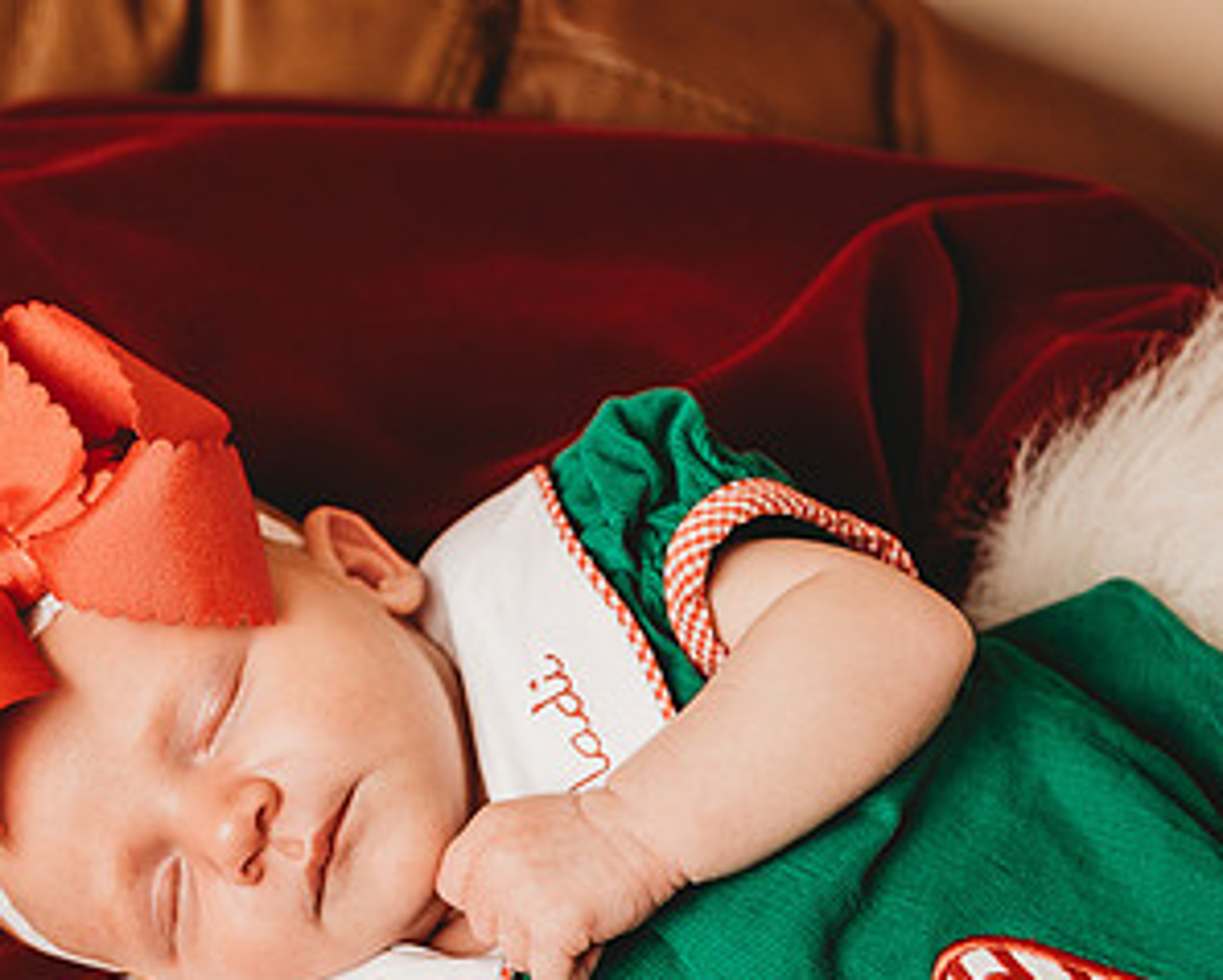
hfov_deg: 21.4
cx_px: 202
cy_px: 731
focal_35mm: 88
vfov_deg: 17.4
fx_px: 3187
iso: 100
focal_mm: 48
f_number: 4
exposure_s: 1/160
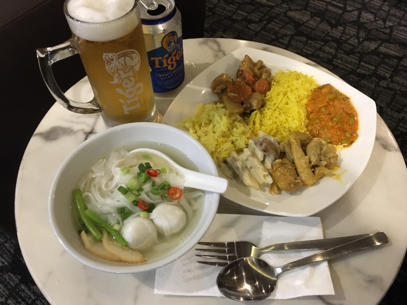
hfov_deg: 61.7
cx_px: 204
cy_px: 152
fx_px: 341
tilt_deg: -54.7
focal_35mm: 29
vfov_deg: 48.2
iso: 320
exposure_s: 1/17
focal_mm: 4.15
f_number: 2.2
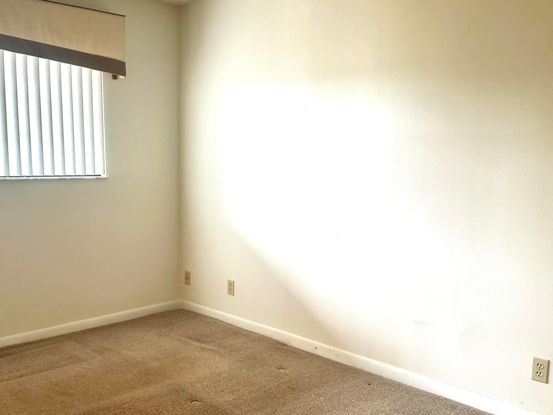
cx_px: 200
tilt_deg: -8.3
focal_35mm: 35
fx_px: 559
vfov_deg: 40.6
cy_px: 243
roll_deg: +0.4
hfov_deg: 51.9
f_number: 1.78
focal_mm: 6.86
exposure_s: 1/60
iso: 160
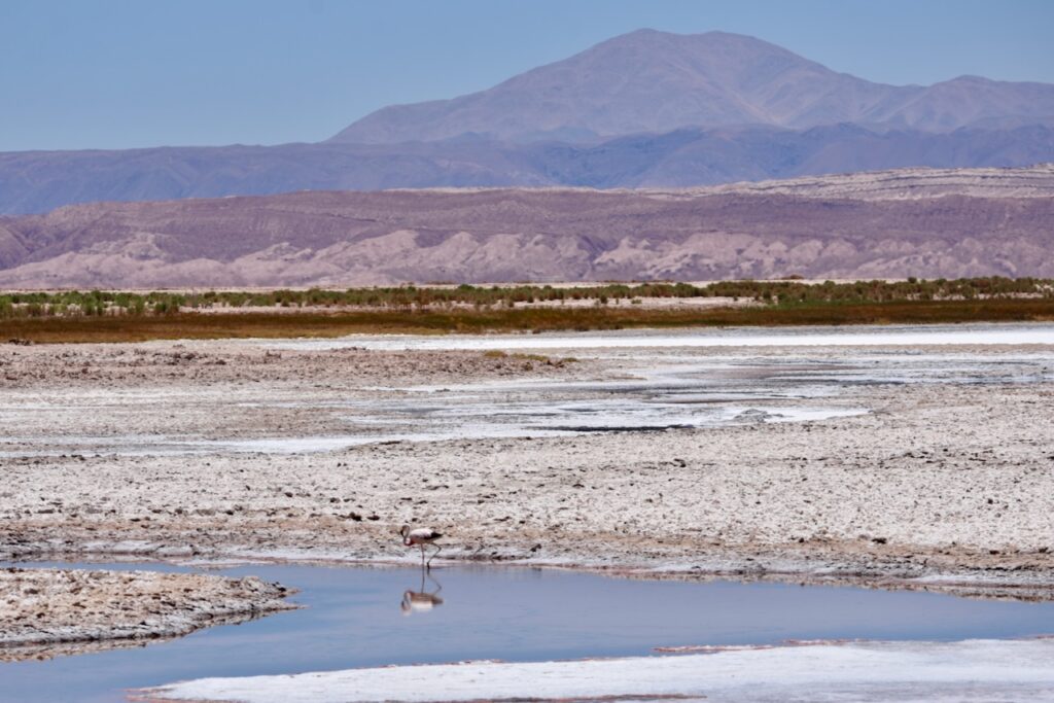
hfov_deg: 12.5
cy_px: 352
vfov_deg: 8.3
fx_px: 4831
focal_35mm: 165
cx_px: 527
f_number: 7.1
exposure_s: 1/1250
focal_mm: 165
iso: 100
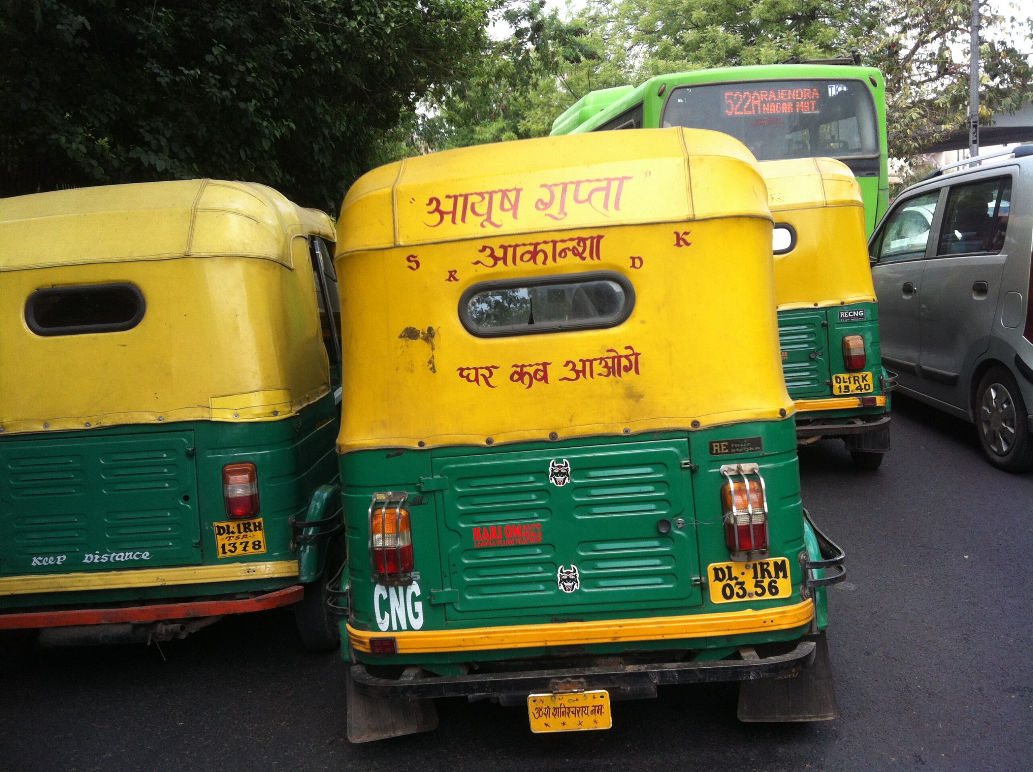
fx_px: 1043
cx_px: 516
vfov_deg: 40.6
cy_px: 386
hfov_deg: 52.7
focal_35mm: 35
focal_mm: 3.85
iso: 80
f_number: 2.8
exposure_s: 1/351
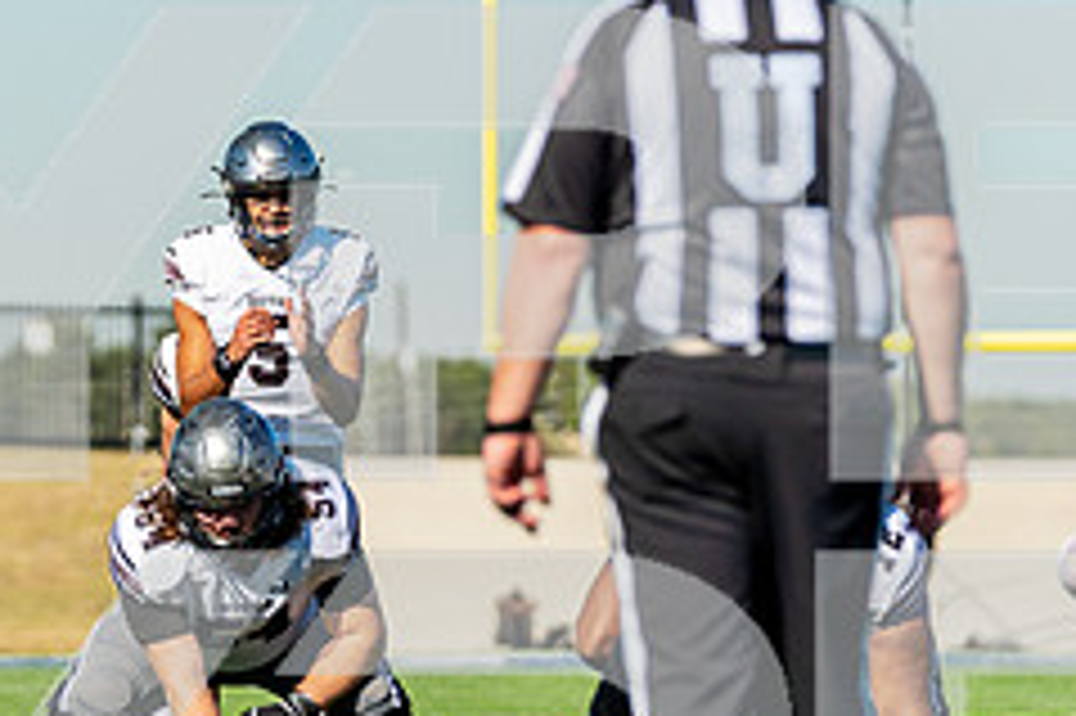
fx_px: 11977
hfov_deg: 5.1
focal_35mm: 401
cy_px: 245
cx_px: 203
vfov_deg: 3.4
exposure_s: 1/3200
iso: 400
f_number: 3.2
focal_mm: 165
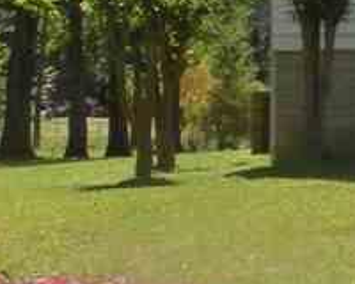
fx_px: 2164
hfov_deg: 7.9
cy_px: -39
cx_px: 1116
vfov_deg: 7.5
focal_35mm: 206
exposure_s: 1/194
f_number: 6.3
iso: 64
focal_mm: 5.8
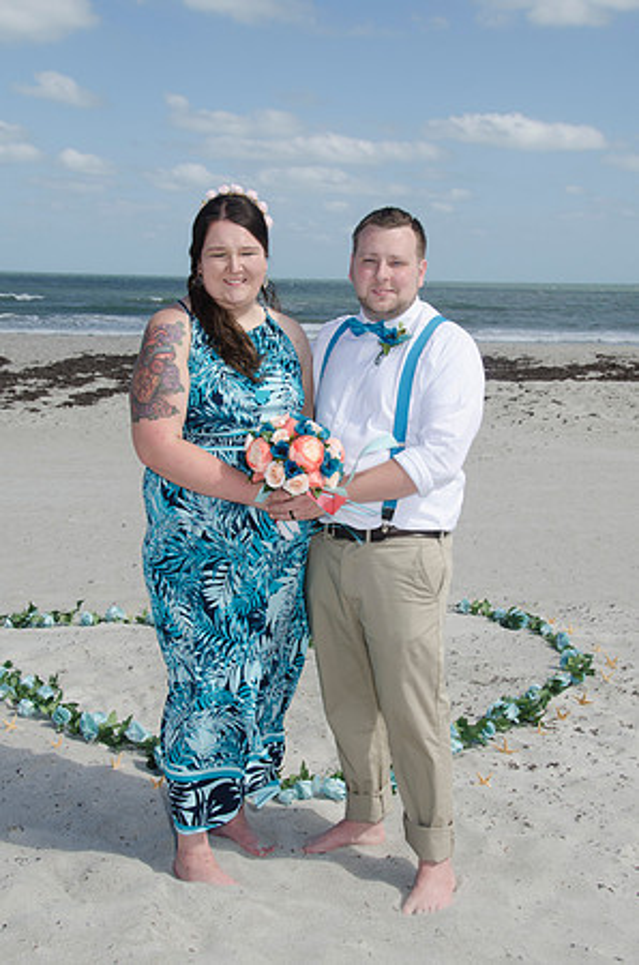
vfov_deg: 41.2
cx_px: 320
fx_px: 1284
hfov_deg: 27.9
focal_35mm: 48
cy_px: 482
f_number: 10
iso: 100
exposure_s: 1/250
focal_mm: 32
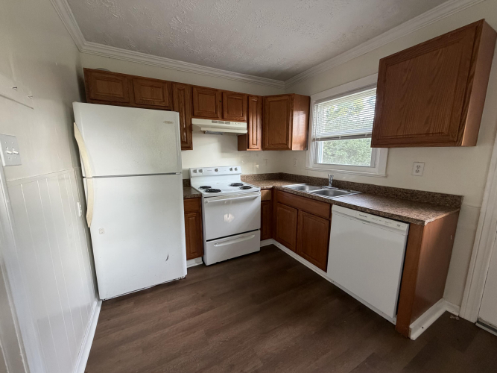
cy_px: 186
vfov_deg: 85.7
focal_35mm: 14
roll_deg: +0.2
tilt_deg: -9.7
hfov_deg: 102.1
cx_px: 248
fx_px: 201
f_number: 2.2
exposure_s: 1/109
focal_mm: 2.22
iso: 320
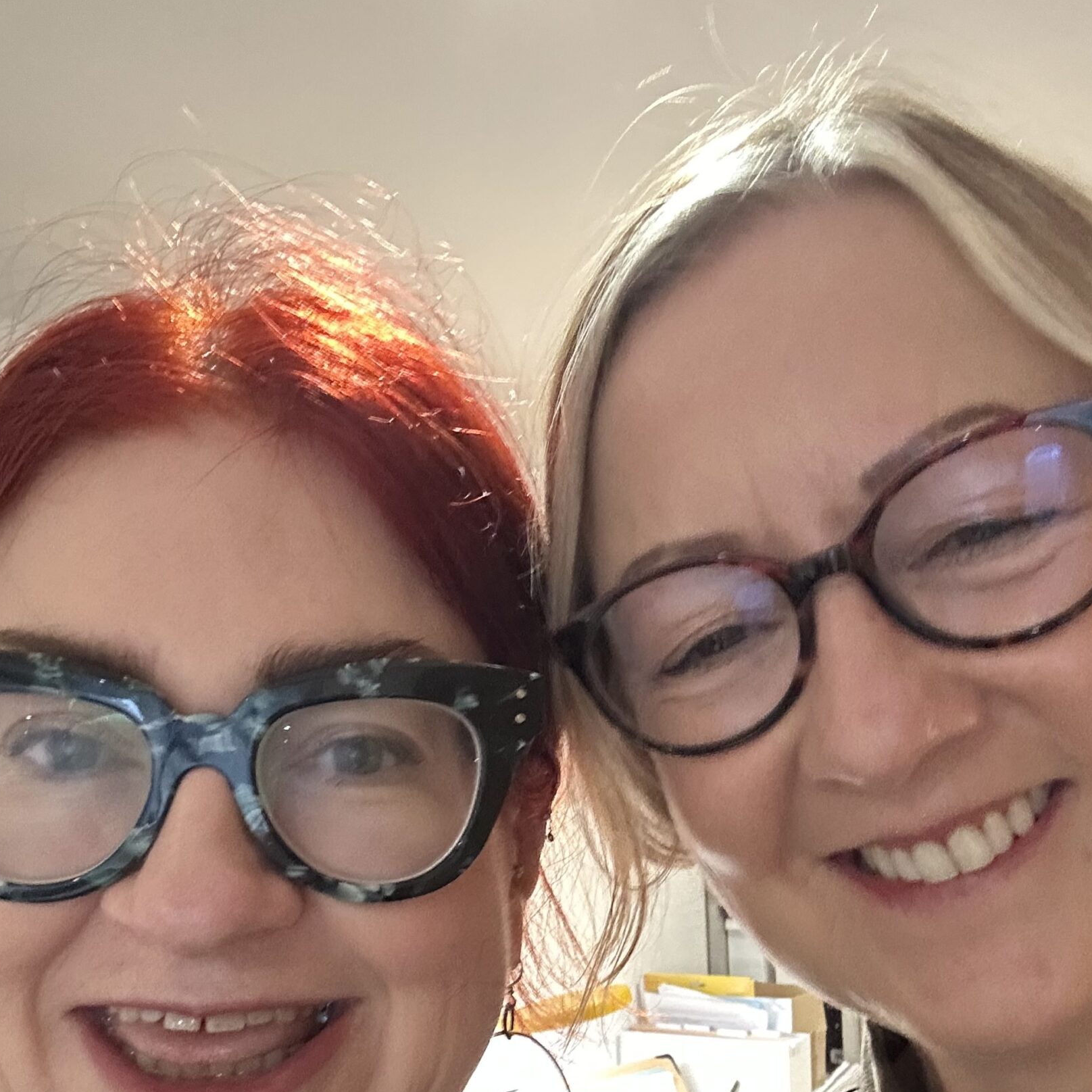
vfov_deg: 38.8
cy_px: 840
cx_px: 530
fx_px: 1499
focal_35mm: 42
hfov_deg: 40.0
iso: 500
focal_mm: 2.69
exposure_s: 1/20
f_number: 1.9
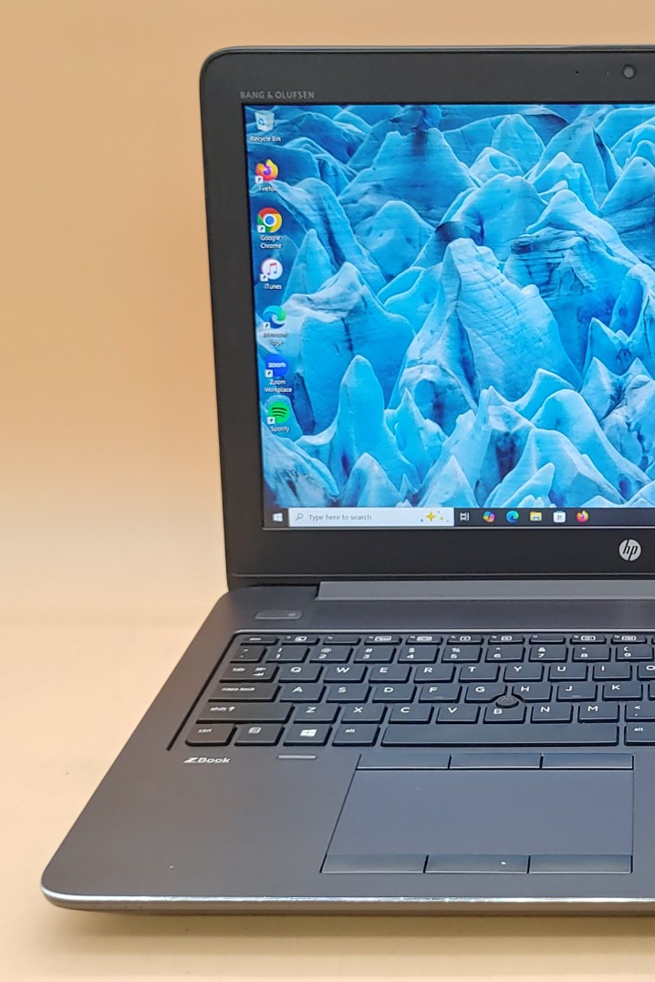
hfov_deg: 22.9
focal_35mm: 57
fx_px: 1556
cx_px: 637
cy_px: 491
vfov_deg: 35.1
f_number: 1.8
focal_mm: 4.36
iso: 50
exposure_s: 1/60
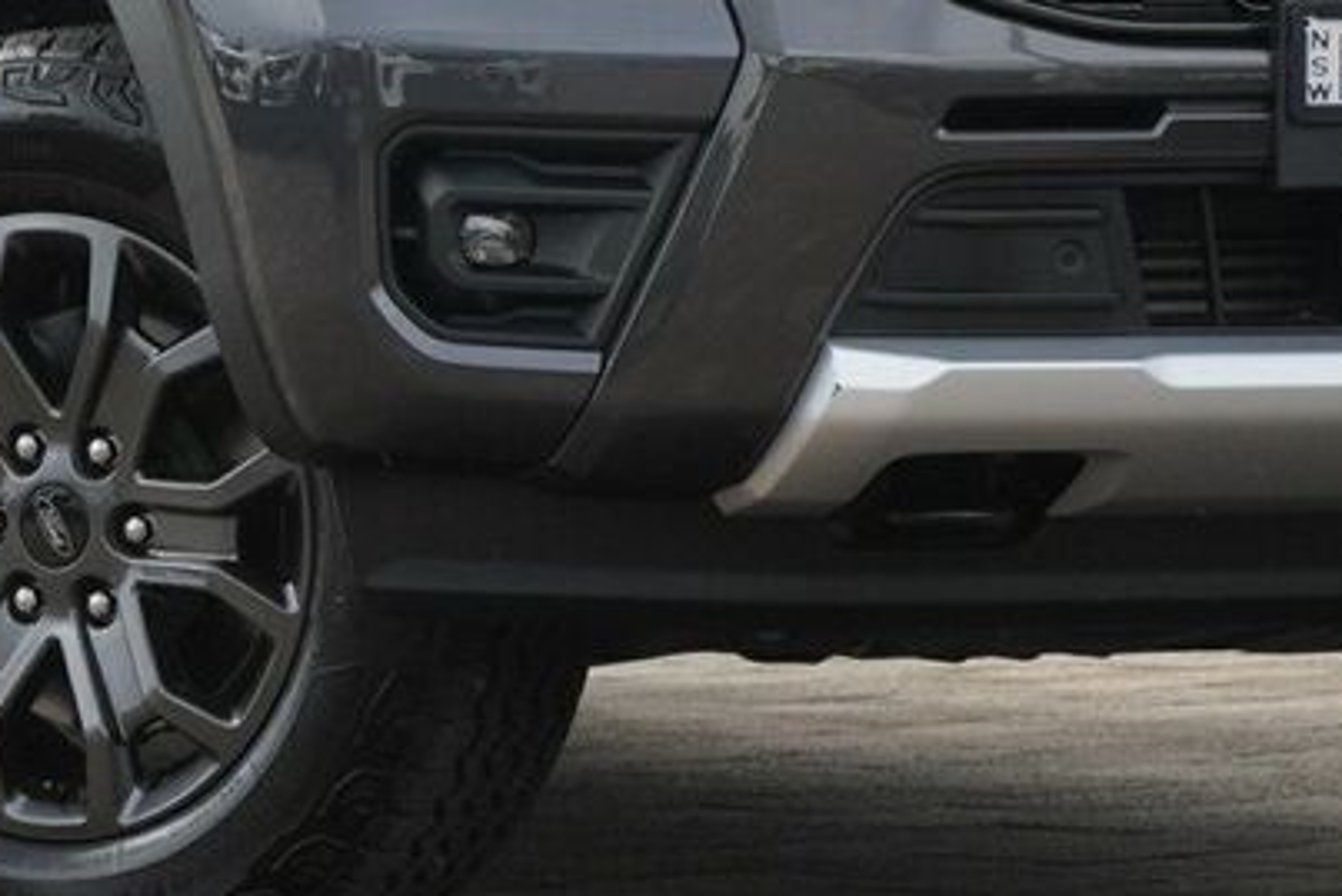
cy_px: -187
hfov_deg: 5.6
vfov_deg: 3.7
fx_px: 13815
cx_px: 406
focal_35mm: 370
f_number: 7.1
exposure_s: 1/500
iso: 800
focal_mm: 83
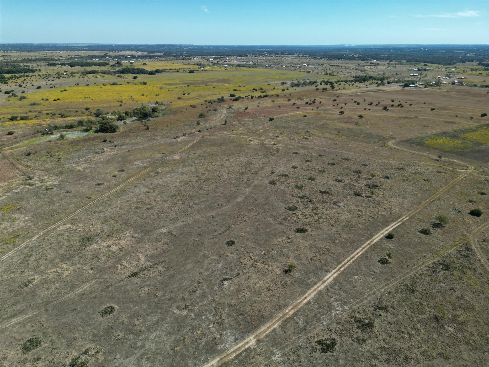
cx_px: 244
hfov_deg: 71.6
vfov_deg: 56.8
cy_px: 184
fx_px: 339
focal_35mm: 24
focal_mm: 6.72
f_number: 1.7
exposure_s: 1/3200
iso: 100
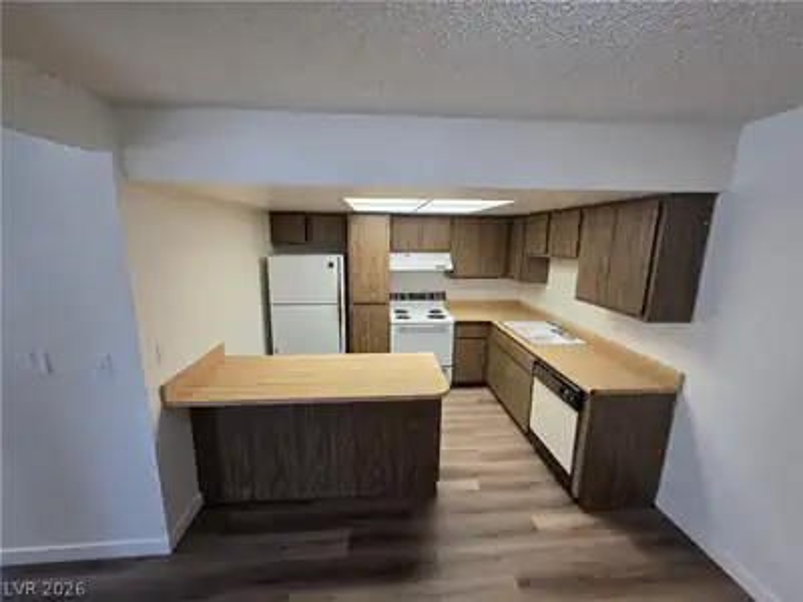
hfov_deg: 106.2
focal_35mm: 13
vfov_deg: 89.9
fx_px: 302
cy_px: 301
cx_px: 402
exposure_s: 1/120
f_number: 1.9
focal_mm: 2.2
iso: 160
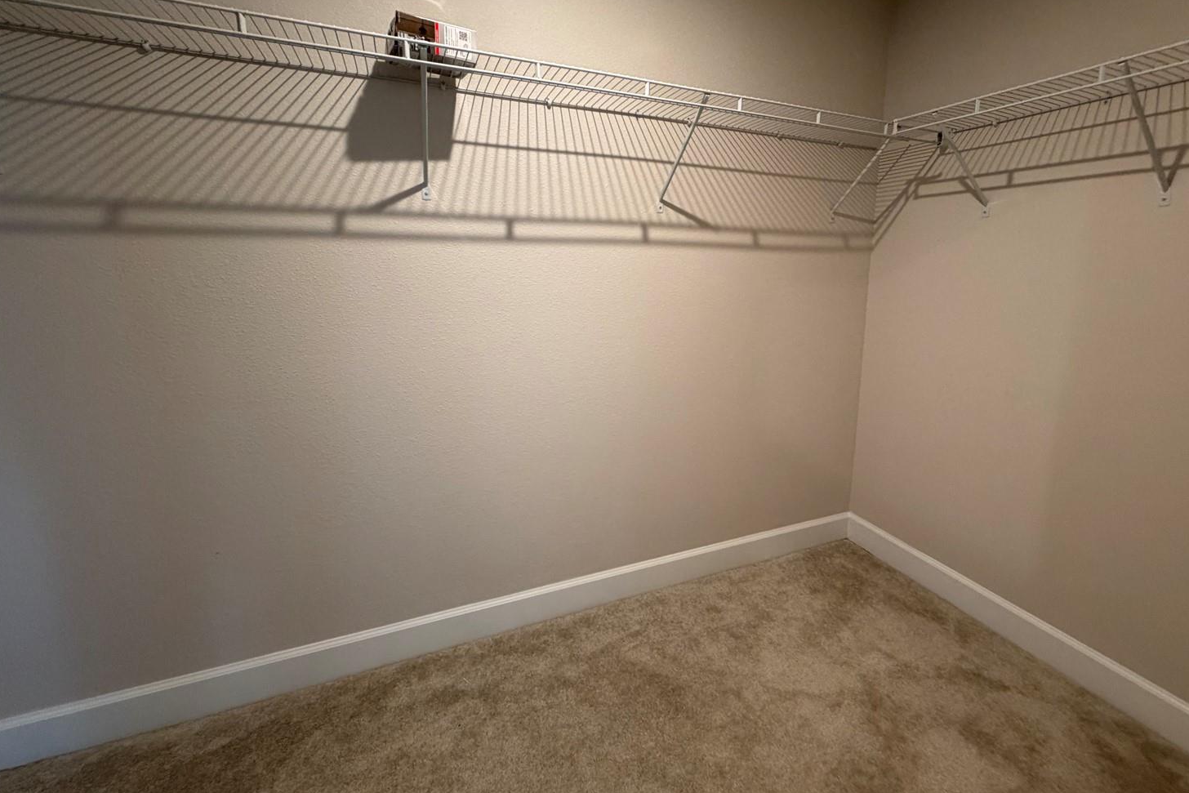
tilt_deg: -10.2
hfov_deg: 96.5
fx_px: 528
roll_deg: +0.8
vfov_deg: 73.5
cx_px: 648
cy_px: 351
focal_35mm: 16
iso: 250
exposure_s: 1/60
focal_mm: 2.22
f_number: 2.2
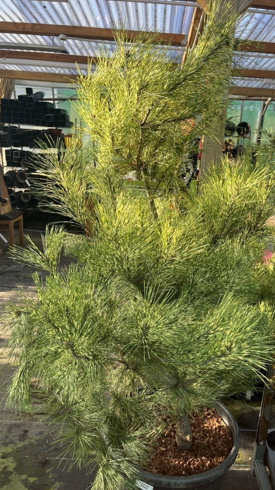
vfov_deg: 66.1
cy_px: 250
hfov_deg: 39.9
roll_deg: -4.0
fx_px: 376
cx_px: 173
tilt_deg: -15.1
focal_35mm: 29
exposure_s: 1/179
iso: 40
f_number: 1.6
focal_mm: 5.1
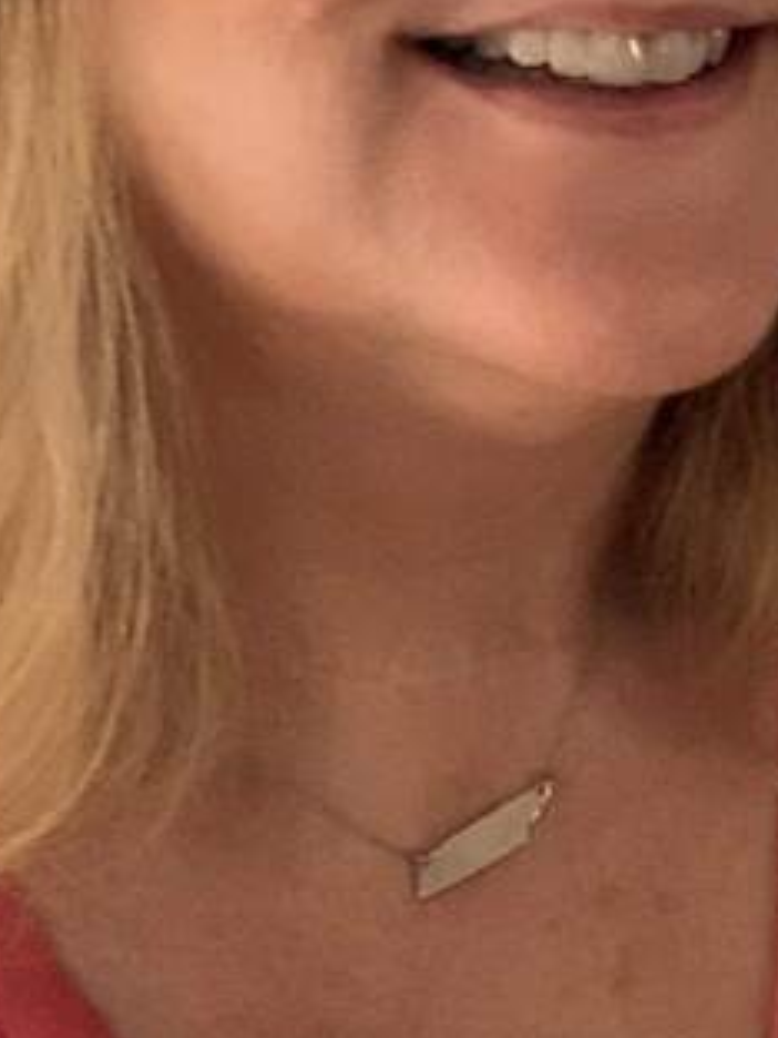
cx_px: 309
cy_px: -93
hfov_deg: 18.0
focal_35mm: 82
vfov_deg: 22.5
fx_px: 2457
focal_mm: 2.87
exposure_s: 1/15
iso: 800
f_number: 2.2
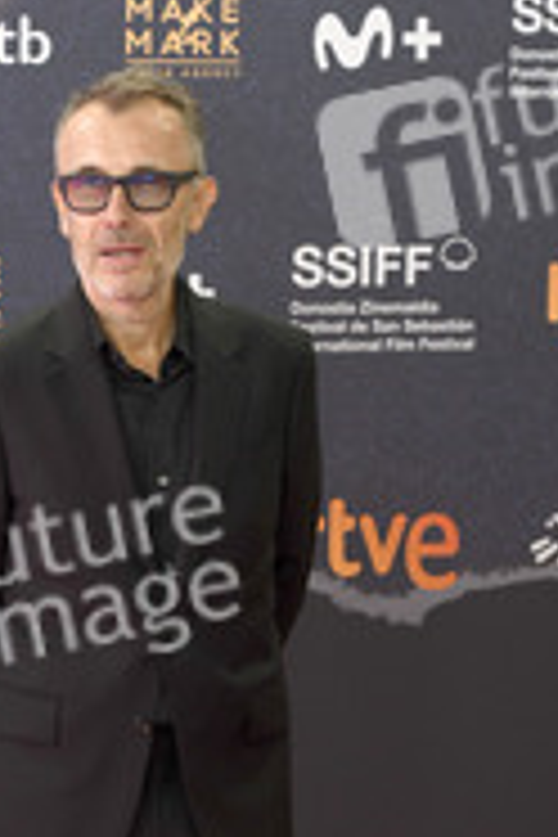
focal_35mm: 161
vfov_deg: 12.6
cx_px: 140
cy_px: 819
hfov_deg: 8.5
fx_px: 3743
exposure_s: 1/320
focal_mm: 75
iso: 800
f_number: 5
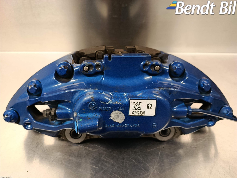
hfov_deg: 71.6
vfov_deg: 56.8
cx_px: 118
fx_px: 164
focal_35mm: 24
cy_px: 89
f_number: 1.7
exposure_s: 1/33.3
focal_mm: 5.24
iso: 1235
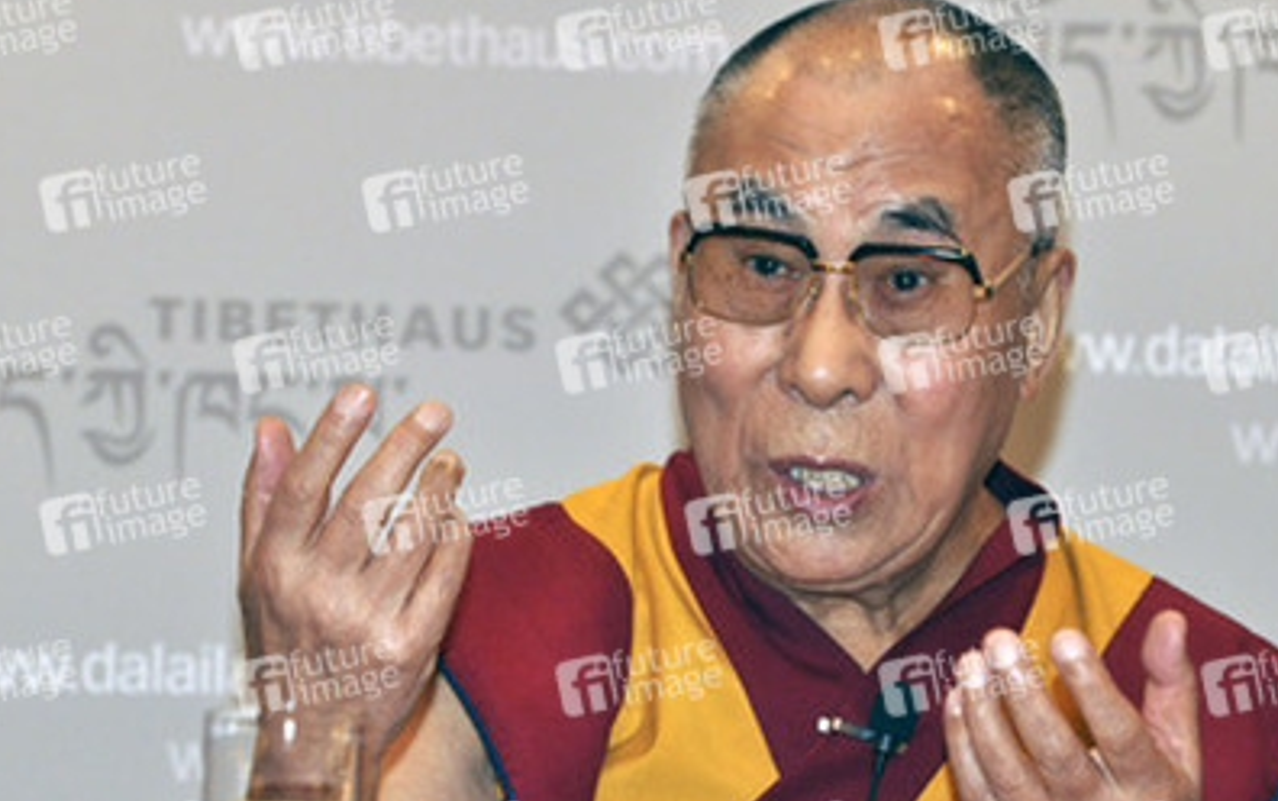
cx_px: 681
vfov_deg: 4.6
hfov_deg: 7.3
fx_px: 9987
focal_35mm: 287
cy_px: 436
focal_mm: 165
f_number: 7.1
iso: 1250
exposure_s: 1/125
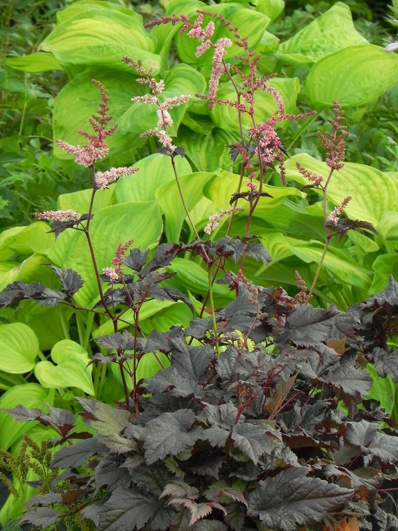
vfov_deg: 8.0
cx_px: 199
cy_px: 266
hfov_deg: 6.0
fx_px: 3787
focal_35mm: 247
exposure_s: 1/100
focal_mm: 44
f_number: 5.6
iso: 160
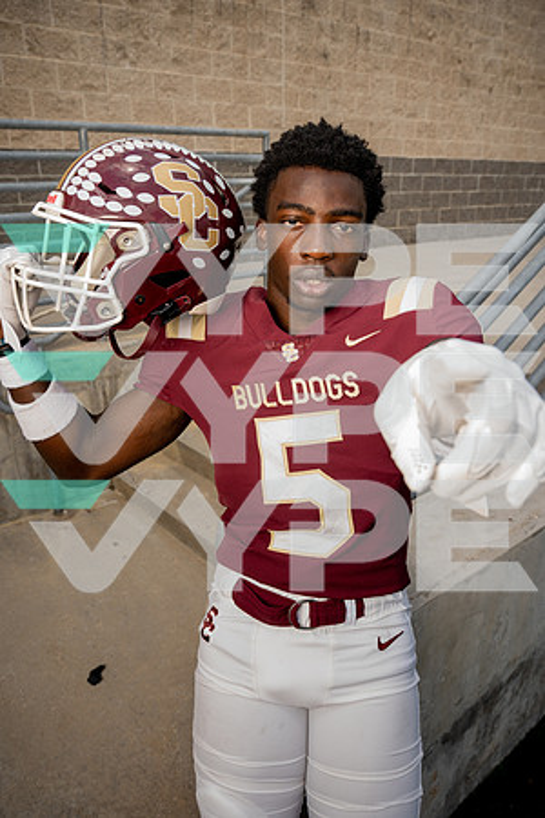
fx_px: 636
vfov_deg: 65.5
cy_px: 409
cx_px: 272
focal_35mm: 28
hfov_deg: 46.4
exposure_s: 1/200
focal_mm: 28
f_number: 6.3
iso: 50
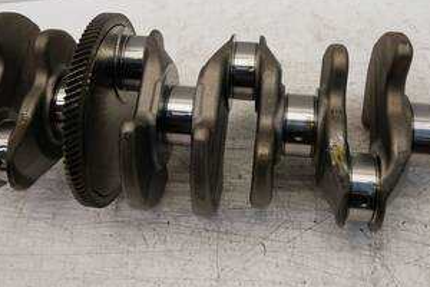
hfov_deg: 48.4
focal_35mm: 40
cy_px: 66
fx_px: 478
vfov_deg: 32.7
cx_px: 199
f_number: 3.5
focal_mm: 12
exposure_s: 1/60
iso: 200
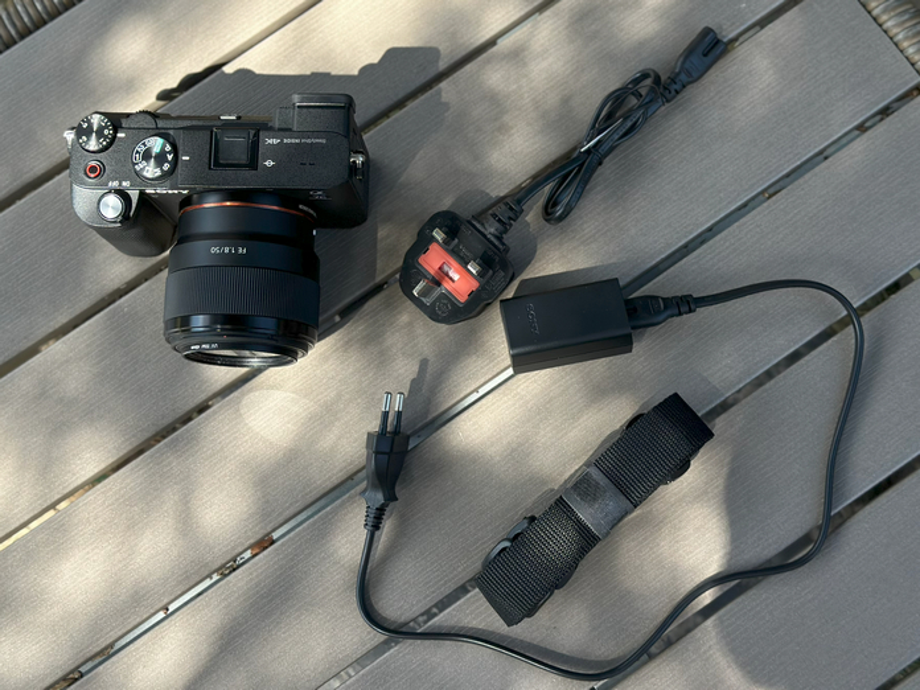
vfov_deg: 30.3
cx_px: 460
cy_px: 345
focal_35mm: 48
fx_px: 1276
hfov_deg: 39.7
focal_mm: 6.86
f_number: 1.78
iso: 80
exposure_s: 1/962
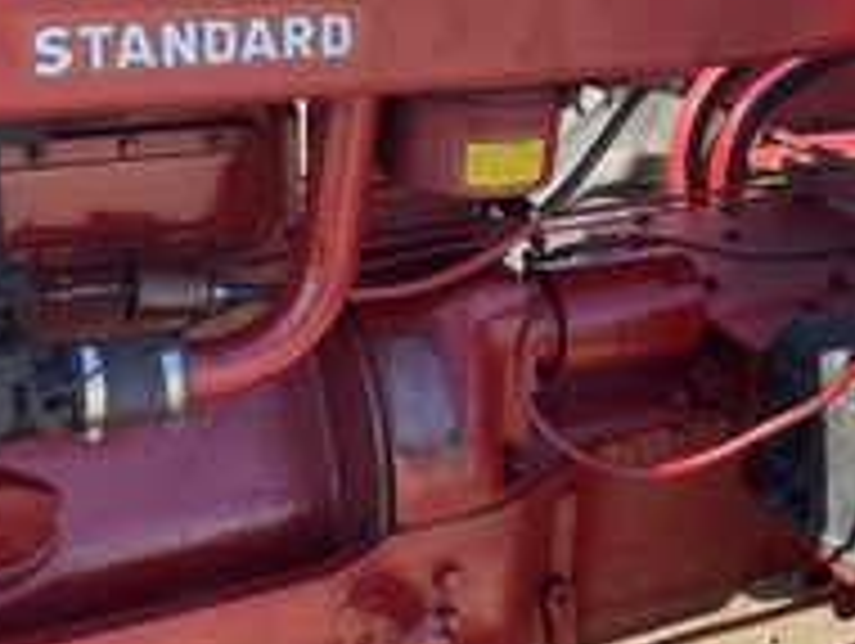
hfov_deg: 31.2
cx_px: 612
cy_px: 239
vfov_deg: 24.0
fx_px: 1509
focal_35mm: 61
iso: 25
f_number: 1.8
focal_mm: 3
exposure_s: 1/325
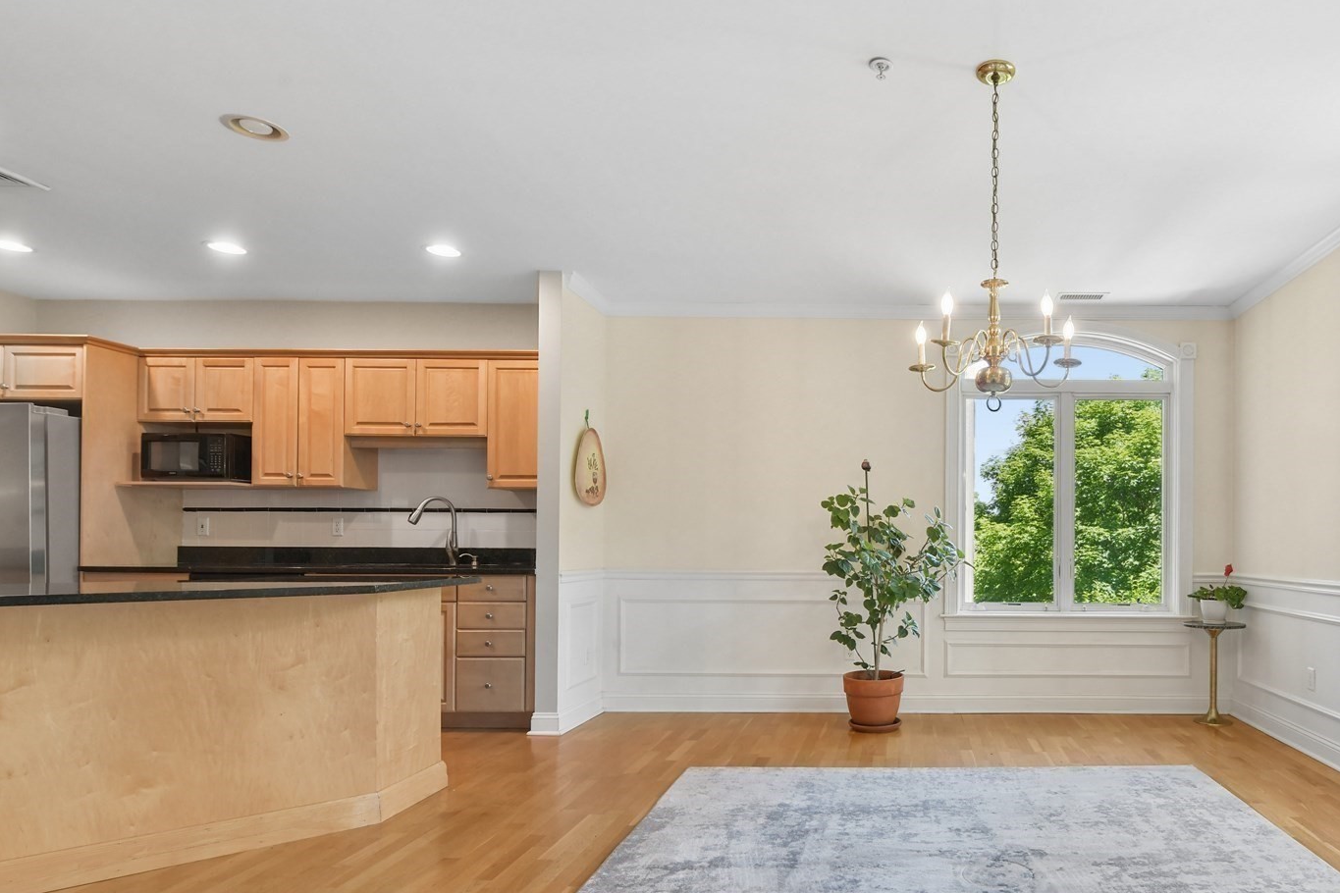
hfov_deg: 78.2
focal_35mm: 21
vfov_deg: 58.9
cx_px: 909
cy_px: 542
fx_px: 782
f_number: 9
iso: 640
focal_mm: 14
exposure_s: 1/25
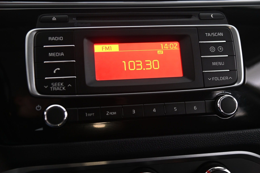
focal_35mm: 51
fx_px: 368
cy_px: 85
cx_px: 129
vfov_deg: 26.4
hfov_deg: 38.9
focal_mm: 50
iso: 2000
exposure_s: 1/20
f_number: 4
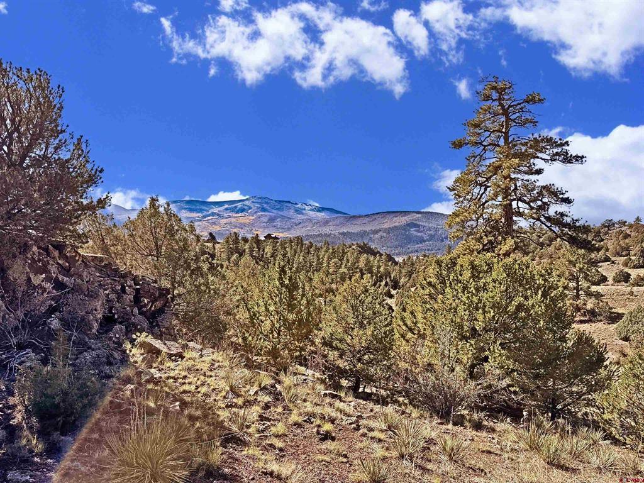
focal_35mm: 25
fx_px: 465
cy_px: 242
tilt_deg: -0.5
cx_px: 322
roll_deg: +0.9
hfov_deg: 69.4
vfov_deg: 54.9
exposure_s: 1/3953
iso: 80
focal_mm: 6.76
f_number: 1.78
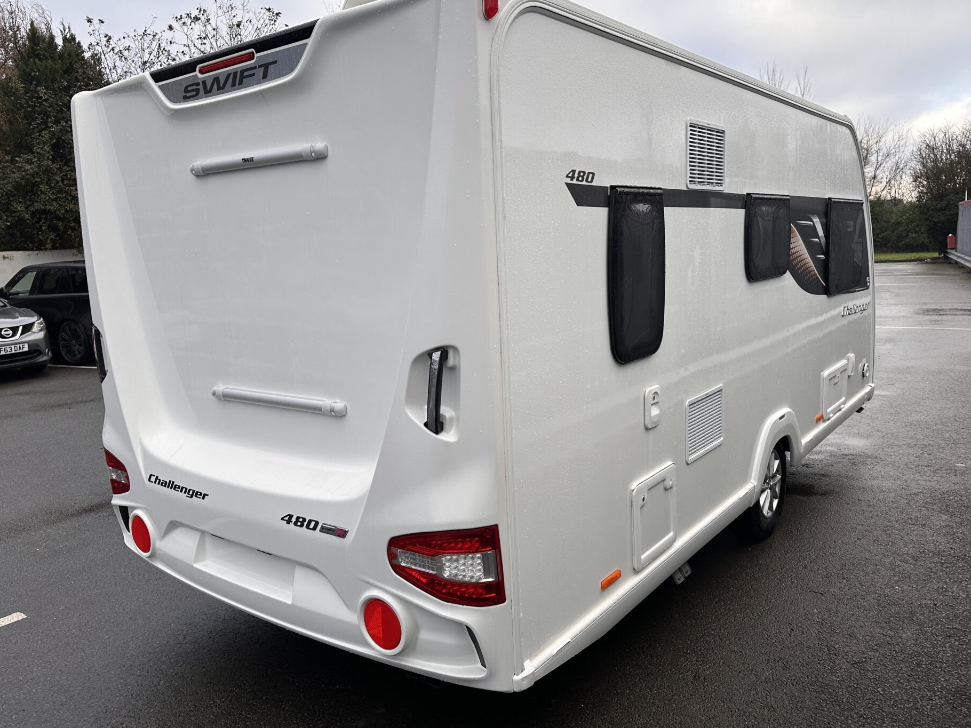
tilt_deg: -9.6
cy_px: 352
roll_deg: +1.9
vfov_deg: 51.3
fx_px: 757
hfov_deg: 65.3
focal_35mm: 27
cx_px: 471
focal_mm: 6.86
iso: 80
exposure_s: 1/663
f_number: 1.78
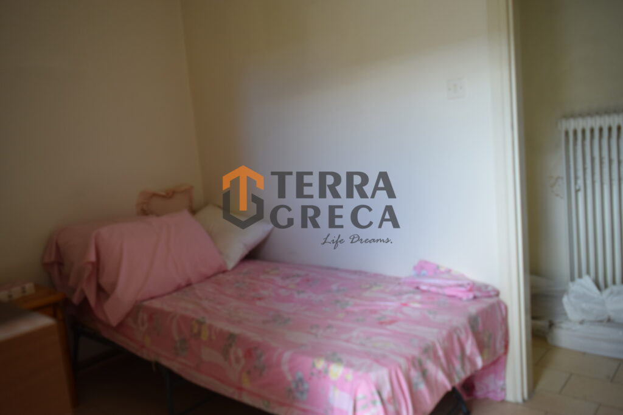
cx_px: 312
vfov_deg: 47.9
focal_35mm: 27
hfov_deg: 67.4
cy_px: 208
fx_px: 467
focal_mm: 18
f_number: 4.5
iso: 400
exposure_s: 1/80
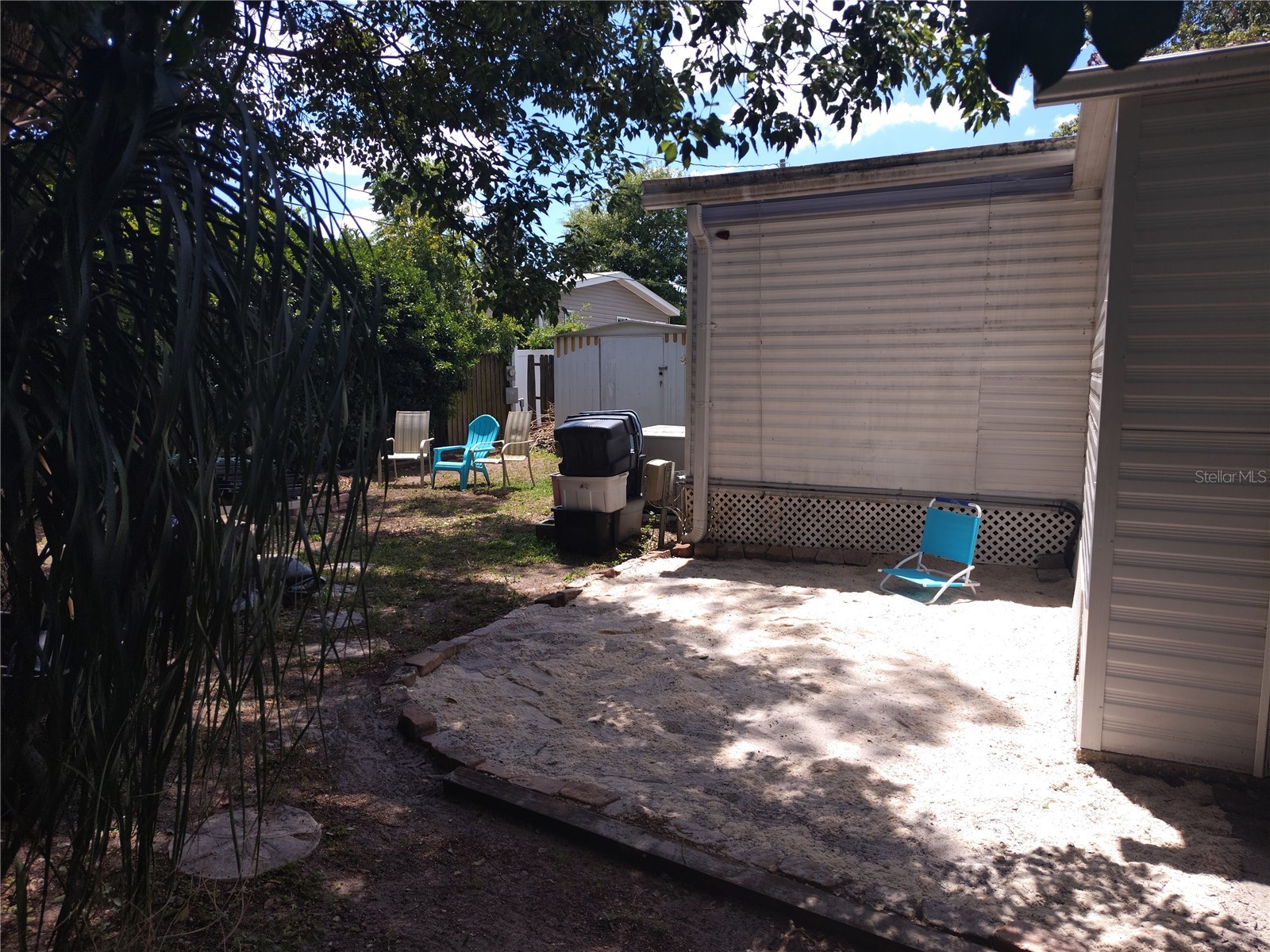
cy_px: 476
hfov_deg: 71.6
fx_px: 881
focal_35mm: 24
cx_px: 635
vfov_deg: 56.8
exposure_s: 1/1116
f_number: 1.8
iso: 101
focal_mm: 5.56
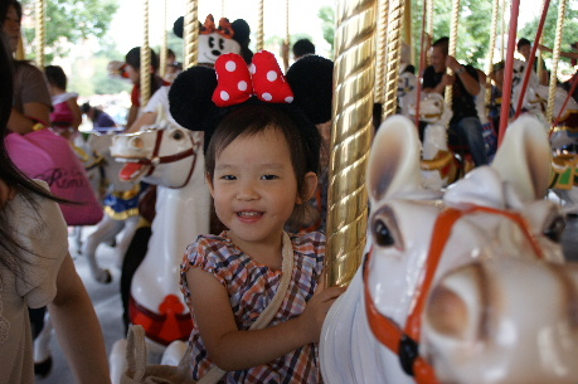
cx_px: 289
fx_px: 722
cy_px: 192
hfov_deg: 43.6
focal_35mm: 45
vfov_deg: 29.8
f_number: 4
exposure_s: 1/50
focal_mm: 30
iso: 100
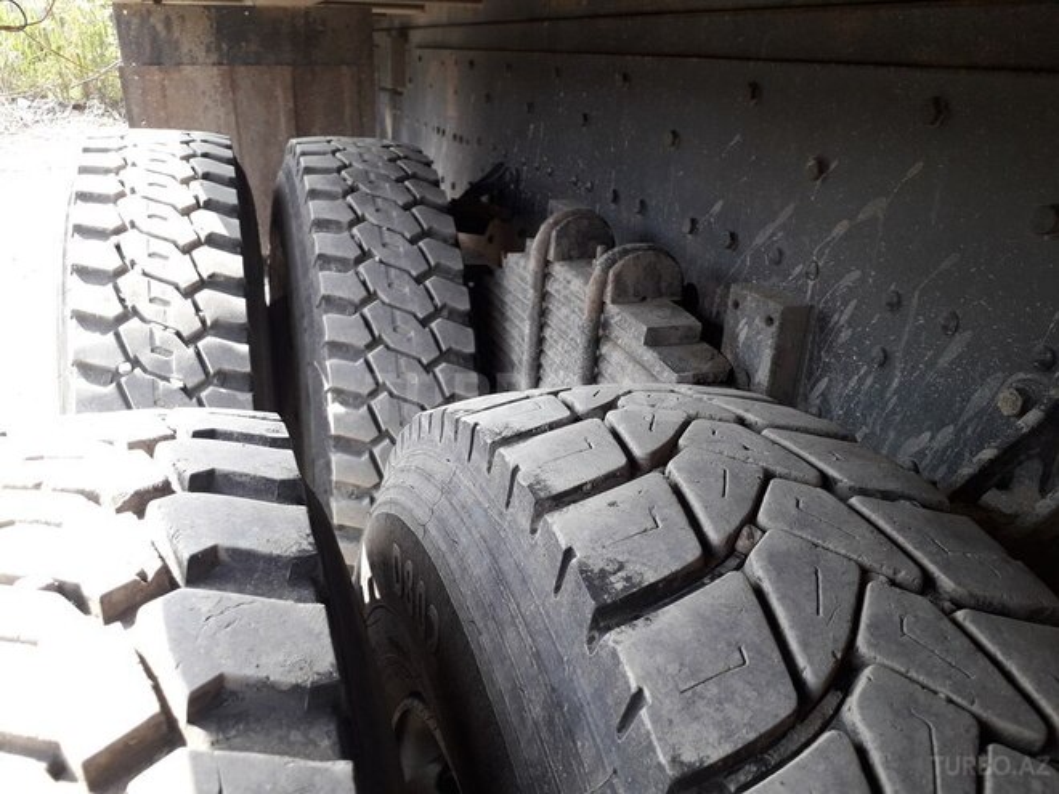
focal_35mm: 27
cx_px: 530
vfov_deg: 51.4
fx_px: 826
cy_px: 397
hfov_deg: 65.3
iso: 40
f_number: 1.9
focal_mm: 3.6
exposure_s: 1/139
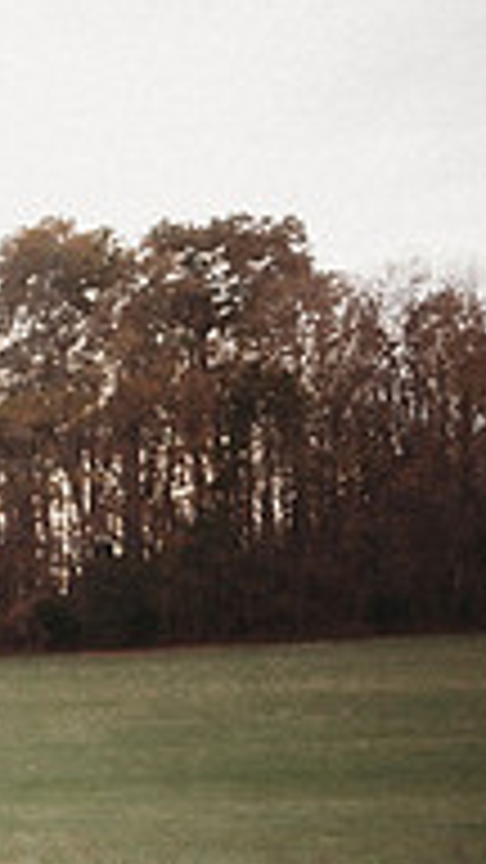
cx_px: -806
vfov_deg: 27.6
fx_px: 1741
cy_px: 596
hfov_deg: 11.7
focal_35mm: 76
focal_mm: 24
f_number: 2.8
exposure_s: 1/250
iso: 250
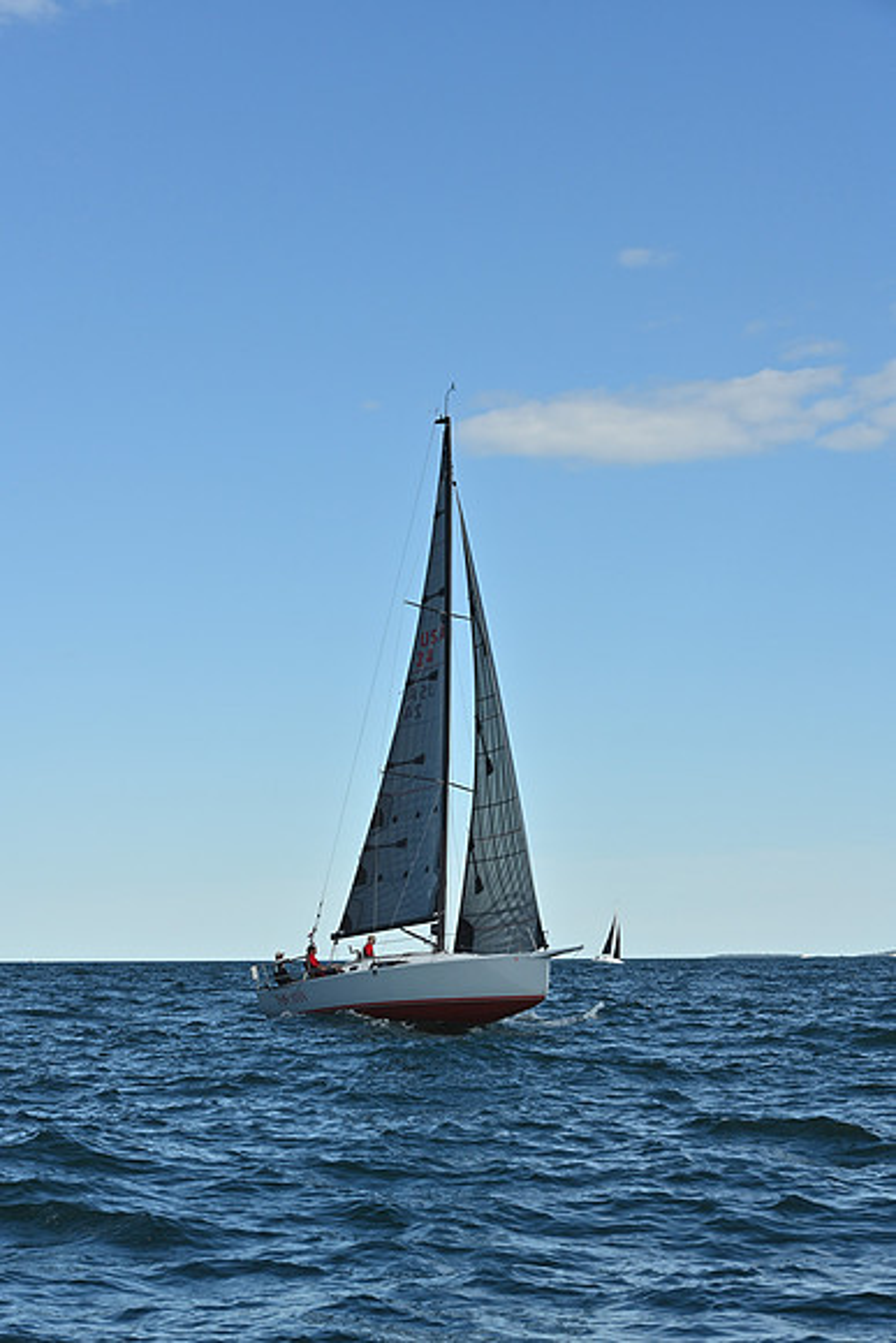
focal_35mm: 78
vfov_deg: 26.0
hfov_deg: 17.5
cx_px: 448
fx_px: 2910
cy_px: 672
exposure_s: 1/1250
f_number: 9
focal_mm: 78
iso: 320
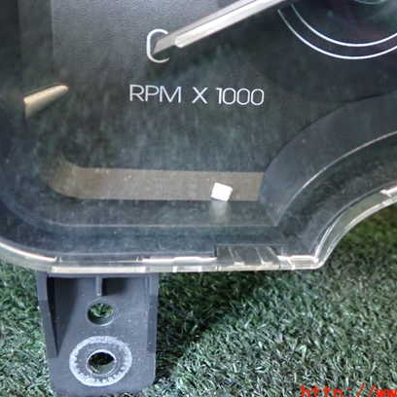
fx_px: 506
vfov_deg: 42.8
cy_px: 188
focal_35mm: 39
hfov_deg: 42.7
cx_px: 229
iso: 800
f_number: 2.3
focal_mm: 5.4
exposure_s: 1/20
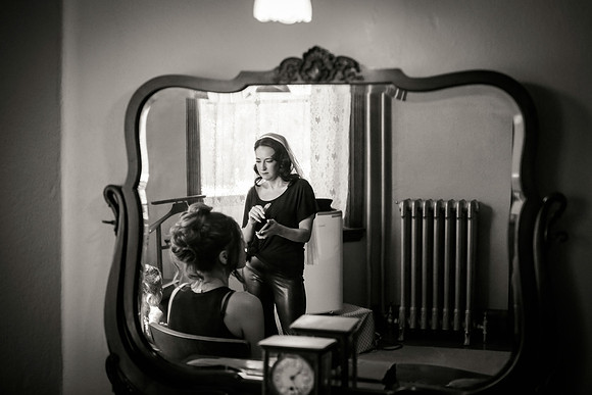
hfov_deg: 34.5
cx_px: 296
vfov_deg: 23.4
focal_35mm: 58
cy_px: 198
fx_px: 954
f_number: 2.8
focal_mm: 58
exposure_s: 1/1000
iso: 2000
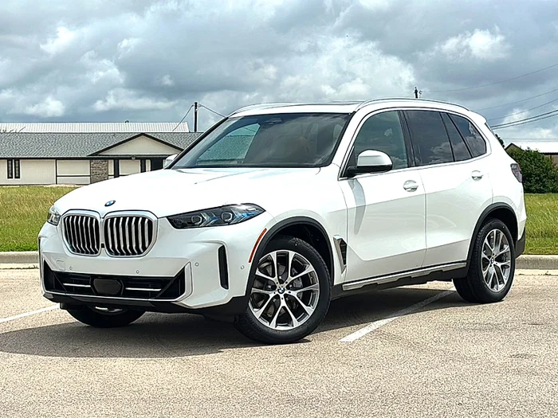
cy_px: 209
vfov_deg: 22.6
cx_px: 279
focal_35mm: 65
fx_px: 1048
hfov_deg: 29.8
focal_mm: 6.86
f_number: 1.78
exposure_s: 1/9091
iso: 64
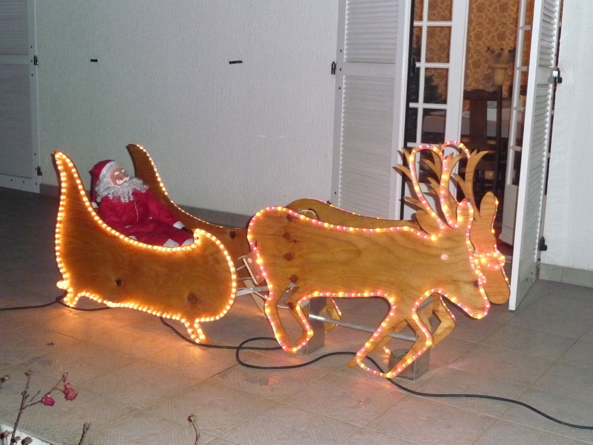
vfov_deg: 32.2
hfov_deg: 42.1
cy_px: 222
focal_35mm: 45
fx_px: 771
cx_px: 296
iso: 800
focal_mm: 7.6
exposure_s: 1/30
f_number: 4.1
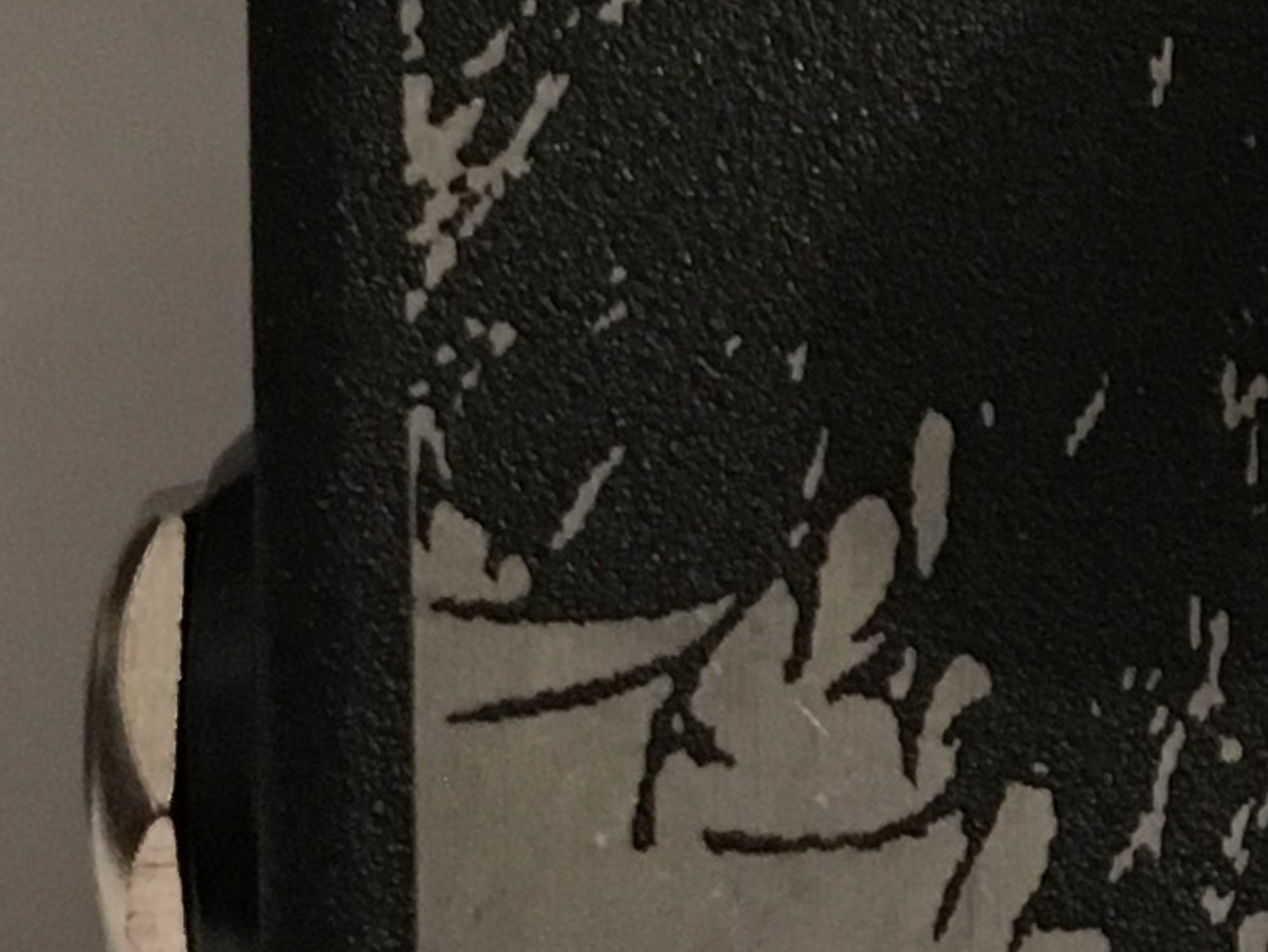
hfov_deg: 12.7
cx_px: 1952
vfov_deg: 10.1
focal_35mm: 147
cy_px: 528
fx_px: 5387
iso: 200
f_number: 2.2
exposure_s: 1/17
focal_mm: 4.15
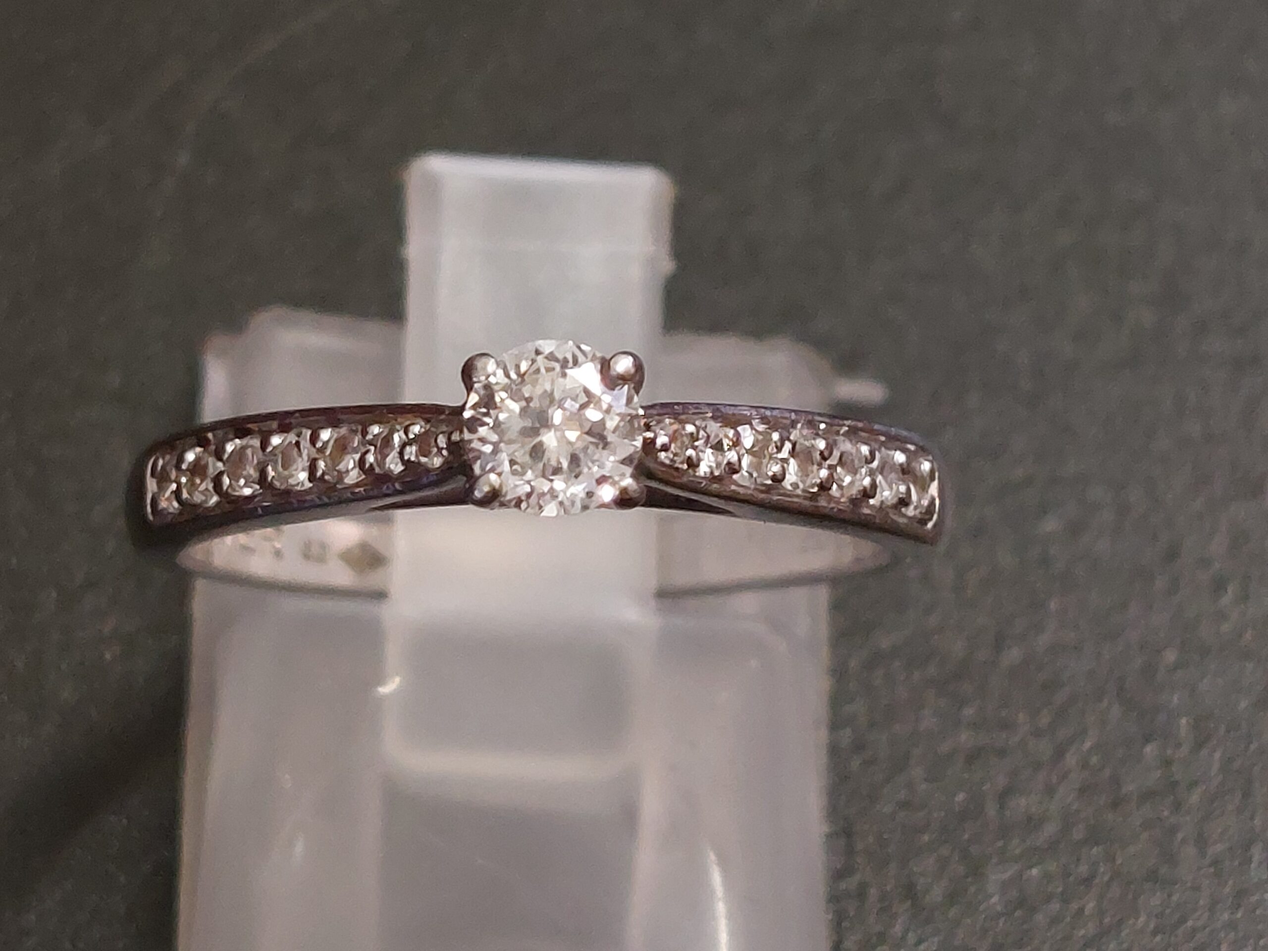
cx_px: 634
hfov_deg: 69.4
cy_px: 476
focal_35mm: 25
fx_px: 916
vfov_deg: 54.9
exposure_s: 1/50
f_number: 1.8
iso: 200
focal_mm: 5.23
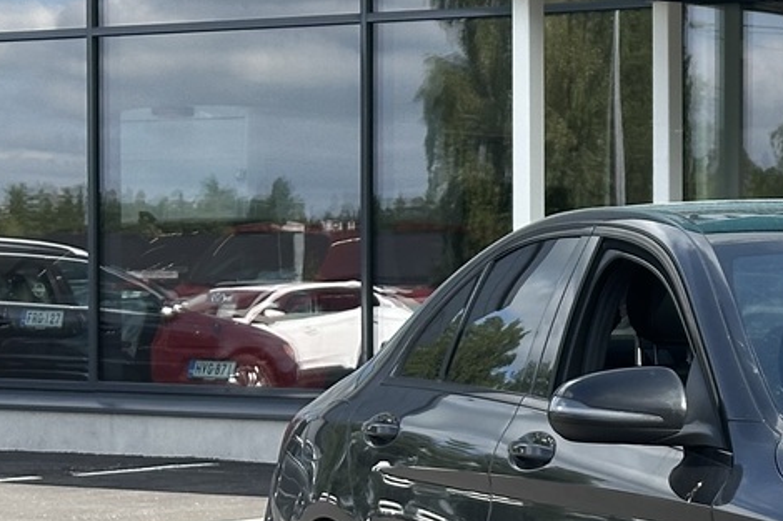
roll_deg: -0.2
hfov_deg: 12.9
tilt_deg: -1.0
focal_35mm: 153
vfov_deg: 8.9
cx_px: 1098
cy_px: 399
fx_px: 3326
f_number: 1.78
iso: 64
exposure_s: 1/1497
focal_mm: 6.86
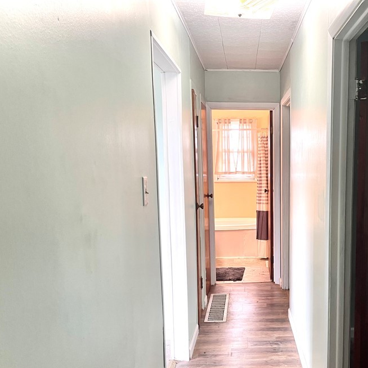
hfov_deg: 44.6
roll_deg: -0.4
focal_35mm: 36
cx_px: 275
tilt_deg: -7.0
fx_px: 433
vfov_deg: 45.9
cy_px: 215
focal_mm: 5.1
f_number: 1.6
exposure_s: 1/60
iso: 80
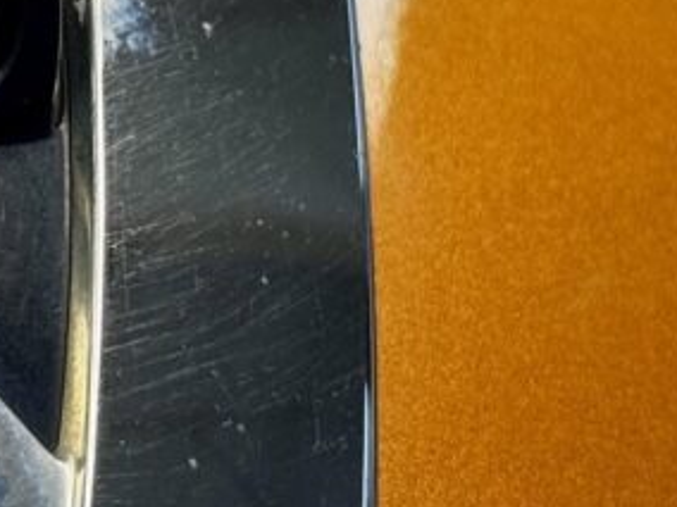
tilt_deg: -7.4
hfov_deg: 11.2
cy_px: 98
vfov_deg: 8.6
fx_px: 3383
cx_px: -110
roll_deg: +0.8
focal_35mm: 173
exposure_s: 1/109
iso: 100
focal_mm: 6.76
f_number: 1.78
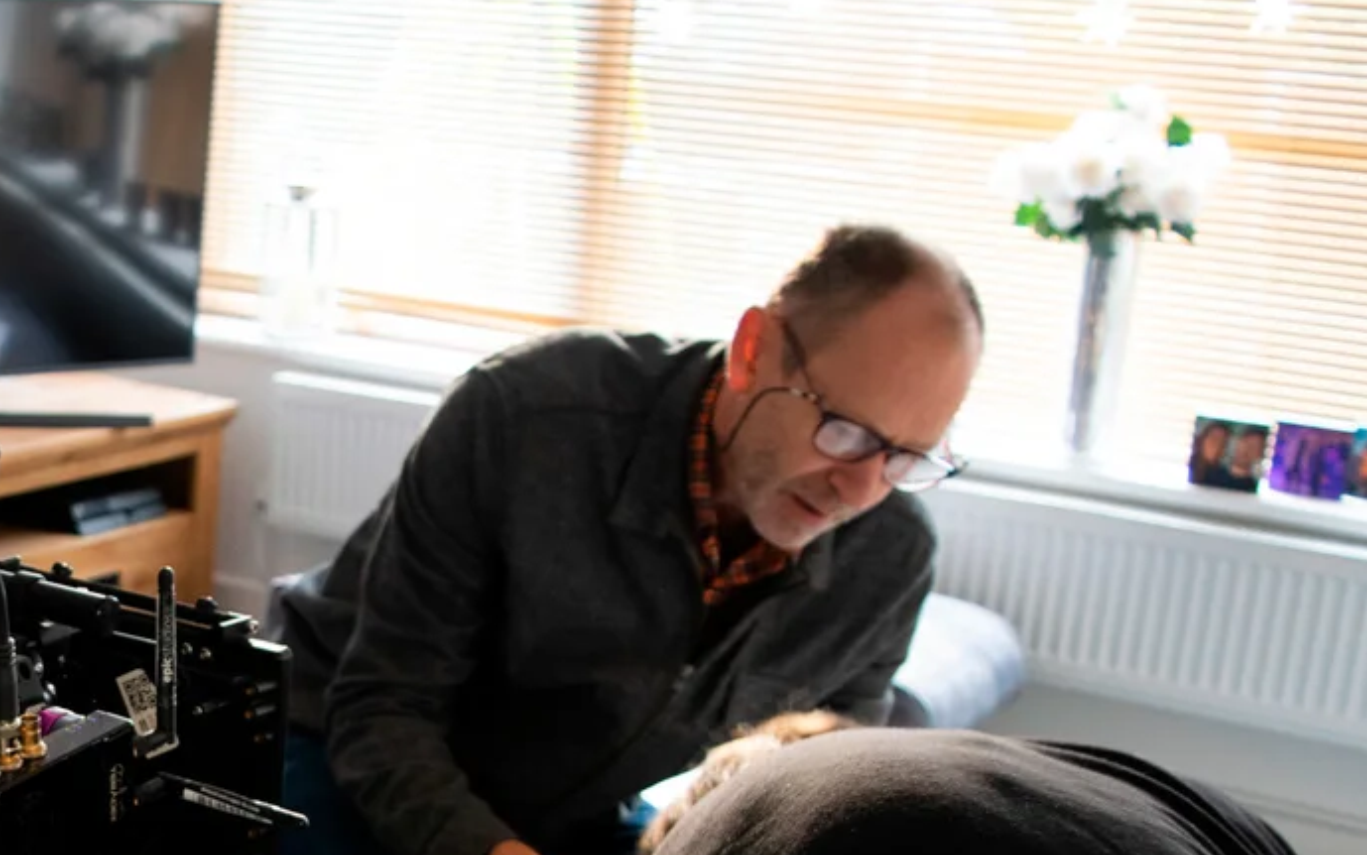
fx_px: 2646
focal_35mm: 71
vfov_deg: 18.1
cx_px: 34
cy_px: 769
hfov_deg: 27.5
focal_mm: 20
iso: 500
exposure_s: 1/60
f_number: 4
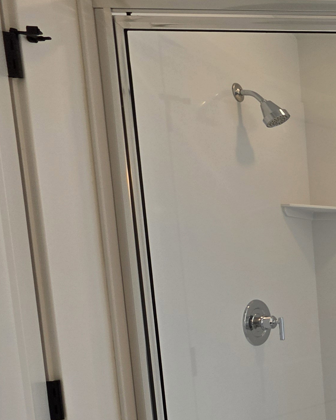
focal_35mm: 36
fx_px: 447
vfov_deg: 48.6
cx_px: 583
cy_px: 308
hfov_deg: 23.6
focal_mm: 2.2
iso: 32
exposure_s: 1/302
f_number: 1.9
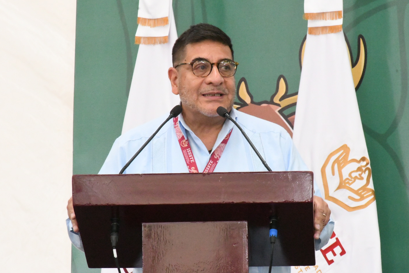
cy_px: 143
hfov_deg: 10.3
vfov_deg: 6.9
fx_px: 2273
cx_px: 233
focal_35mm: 200
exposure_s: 1/200
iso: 20000
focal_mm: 116
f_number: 18
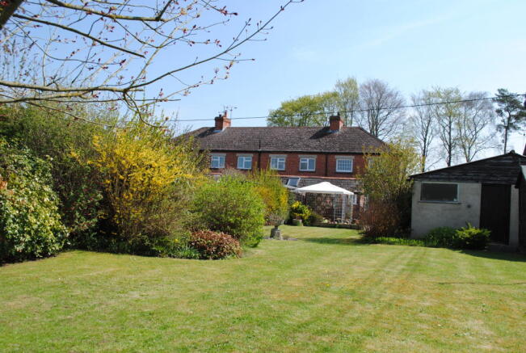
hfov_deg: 61.8
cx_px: 263
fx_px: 439
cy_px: 176
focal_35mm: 30
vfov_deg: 43.8
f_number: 8
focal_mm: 20
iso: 100
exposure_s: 1/250
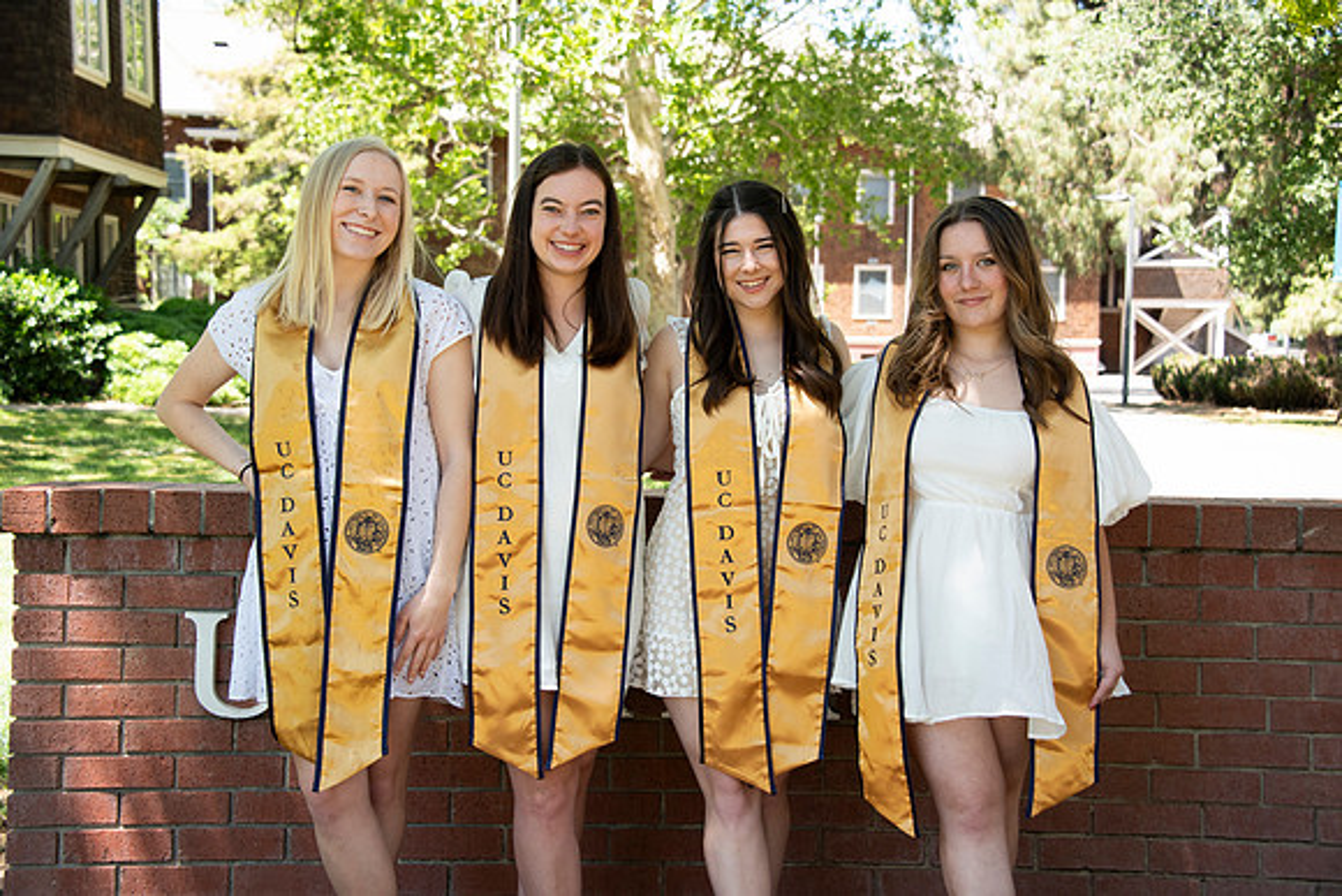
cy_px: 448
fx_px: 2163
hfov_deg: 34.5
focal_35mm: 58
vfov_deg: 23.4
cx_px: 671
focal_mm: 58
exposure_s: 1/320
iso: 640
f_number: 5.6
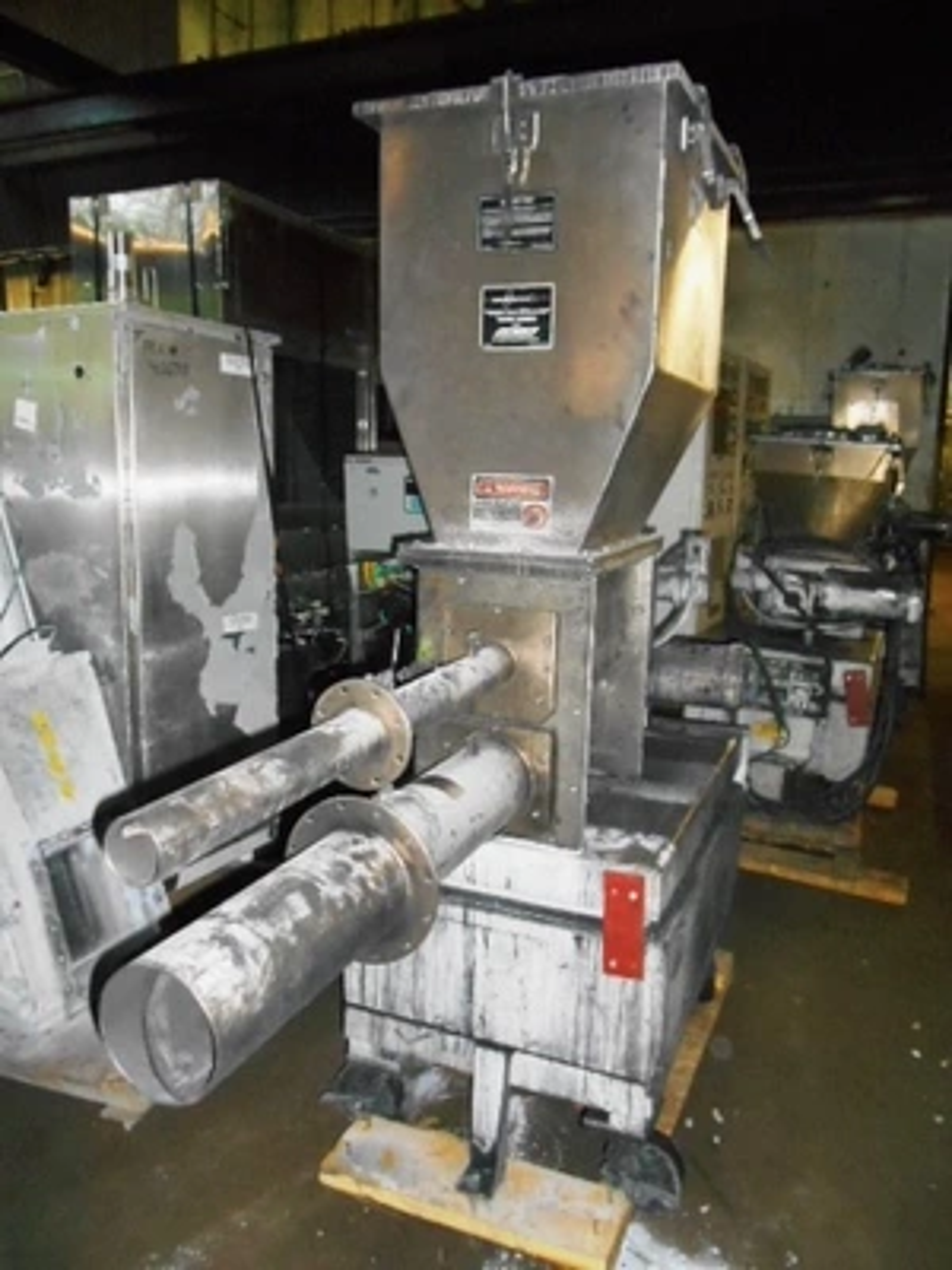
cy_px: 635
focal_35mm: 26
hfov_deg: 53.1
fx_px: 953
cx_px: 476
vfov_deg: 67.3
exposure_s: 1/25
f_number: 3.4
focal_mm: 4.7
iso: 800
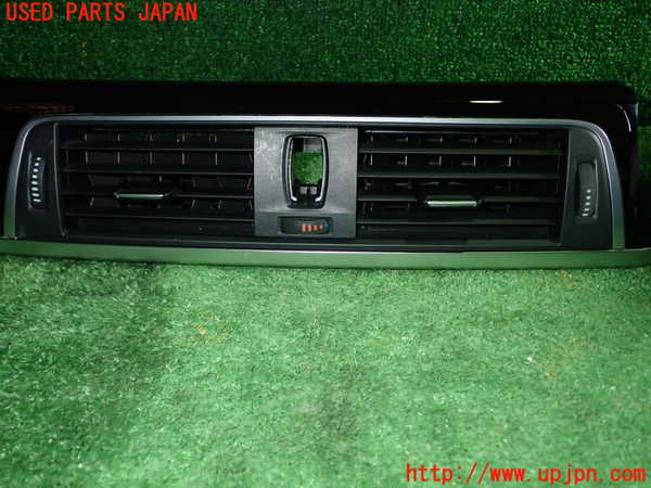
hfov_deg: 56.8
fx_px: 602
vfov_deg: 44.2
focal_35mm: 32
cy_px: 244
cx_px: 326
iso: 400
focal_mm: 5.79
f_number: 7.1
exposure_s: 1/30
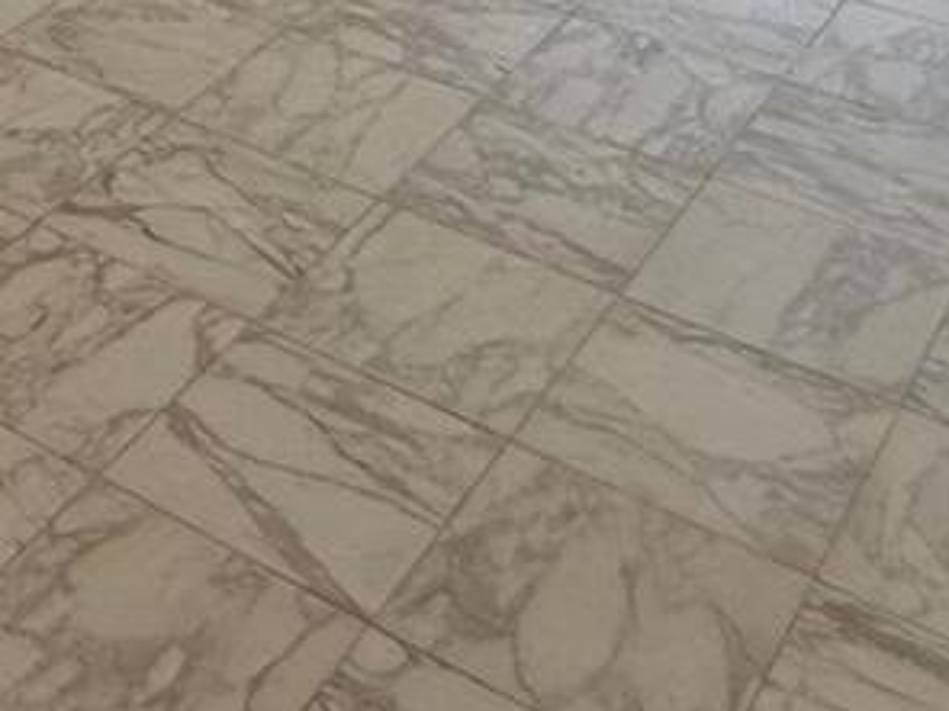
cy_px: -1007
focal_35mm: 76
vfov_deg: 13.7
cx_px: 26
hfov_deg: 24.6
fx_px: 2083
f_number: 2.2
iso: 64
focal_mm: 2.22
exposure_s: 1/336
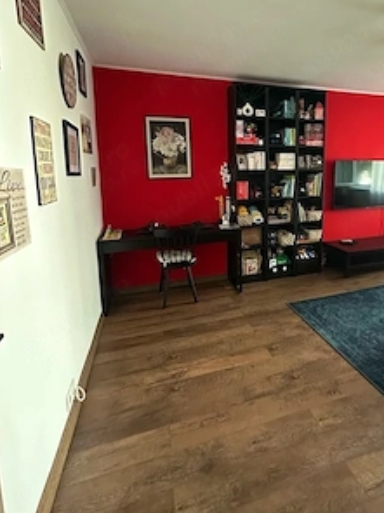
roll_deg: -0.3
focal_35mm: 19
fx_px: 281
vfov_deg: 83.7
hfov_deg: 67.4
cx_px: 243
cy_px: 205
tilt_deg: -6.4
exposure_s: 1/42
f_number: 2.2
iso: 1250
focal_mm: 2.22
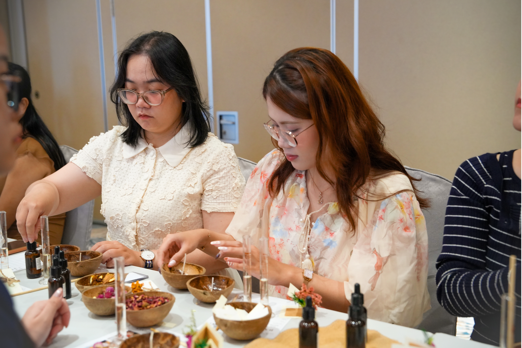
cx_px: 261
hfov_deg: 45.4
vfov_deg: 31.2
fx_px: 623
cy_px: 174
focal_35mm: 43
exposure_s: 1/160
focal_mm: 43
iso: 3200
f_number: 4
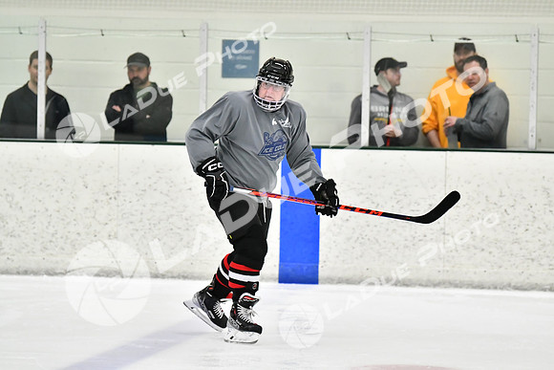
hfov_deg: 11.0
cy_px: 185
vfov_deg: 7.3
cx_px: 277
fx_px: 2886
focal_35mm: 188
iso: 5000
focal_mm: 125
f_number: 2.8
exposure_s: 1/1250
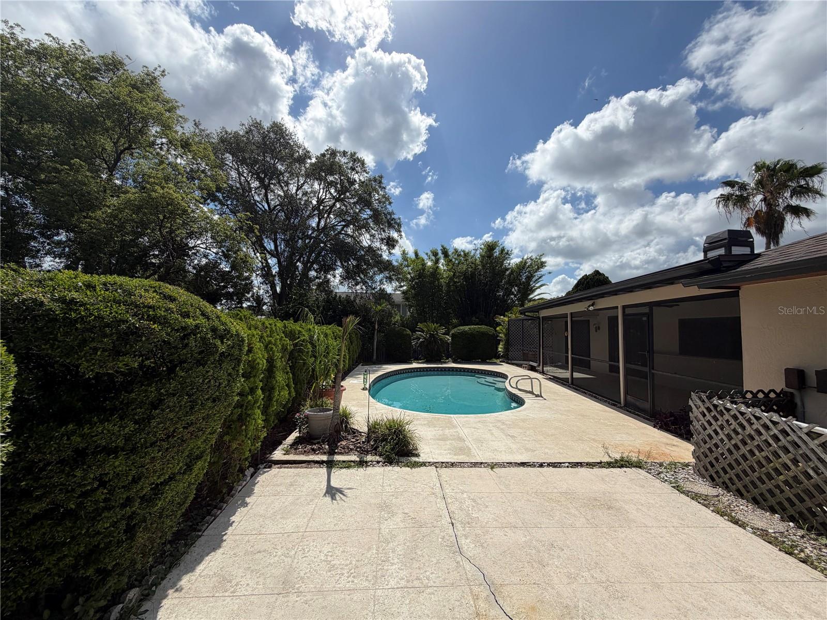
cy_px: 310
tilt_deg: +3.4
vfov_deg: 85.7
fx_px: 334
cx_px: 414
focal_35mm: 14
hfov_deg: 102.1
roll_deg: -0.9
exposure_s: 1/1795
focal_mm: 2.22
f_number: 2.2
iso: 20
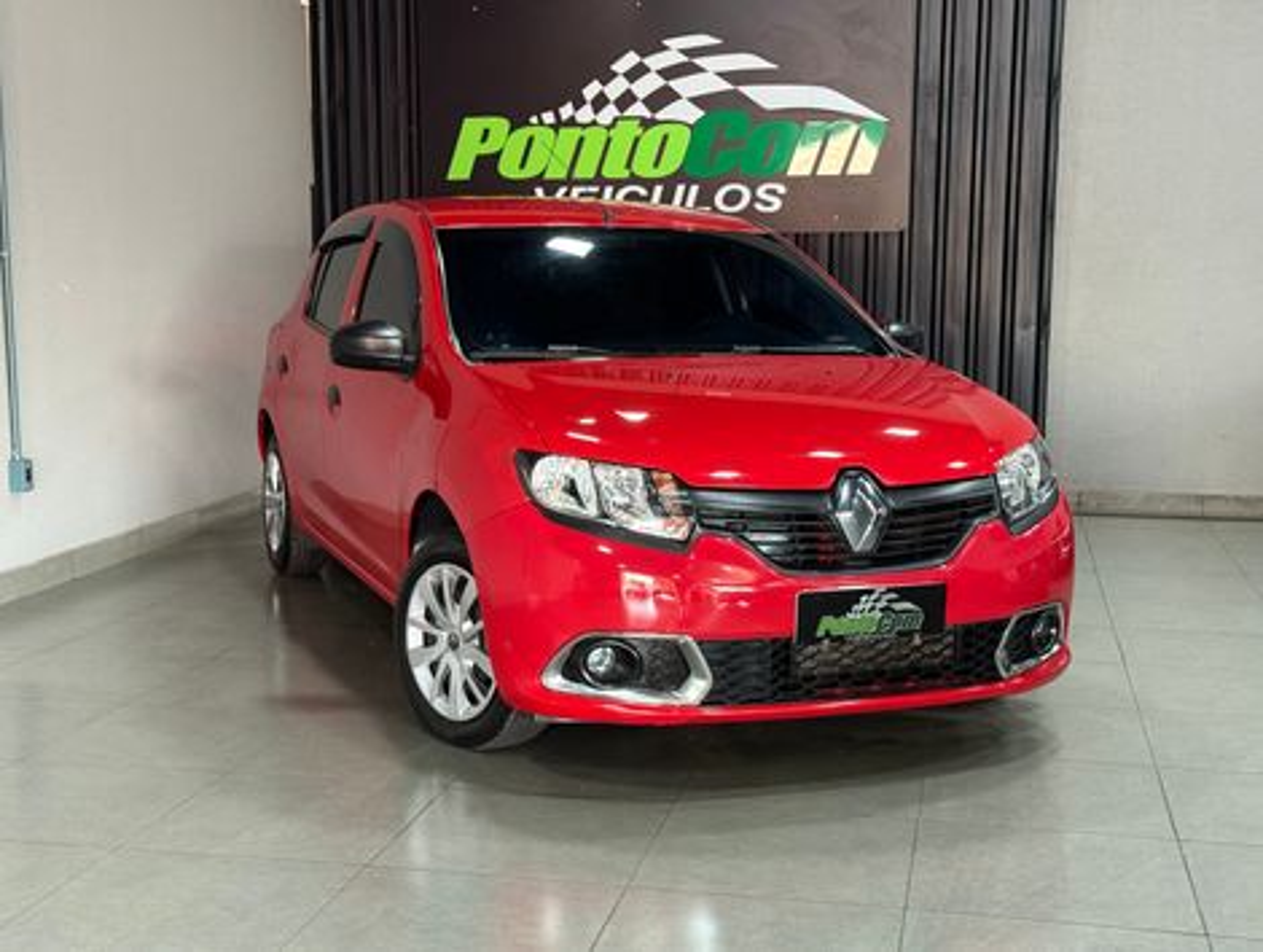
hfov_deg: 39.6
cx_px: 632
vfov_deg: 30.3
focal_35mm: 48
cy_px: 476
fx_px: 1754
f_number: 1.78
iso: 250
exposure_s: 1/40
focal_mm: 6.76
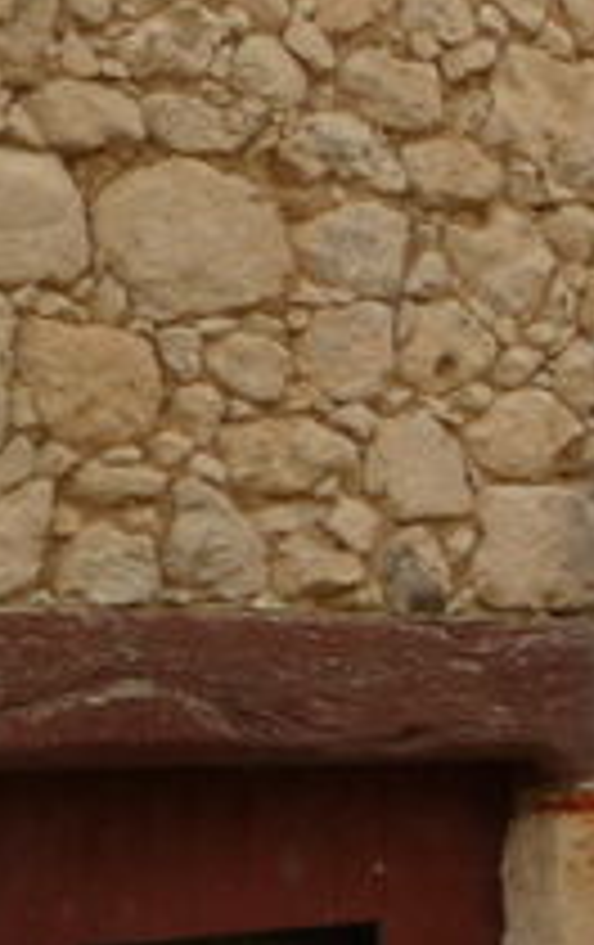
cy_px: 346
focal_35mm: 136
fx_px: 3508
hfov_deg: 9.2
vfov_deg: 15.3
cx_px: 1125
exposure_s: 1/80
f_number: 7.1
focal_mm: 4.8
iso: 100
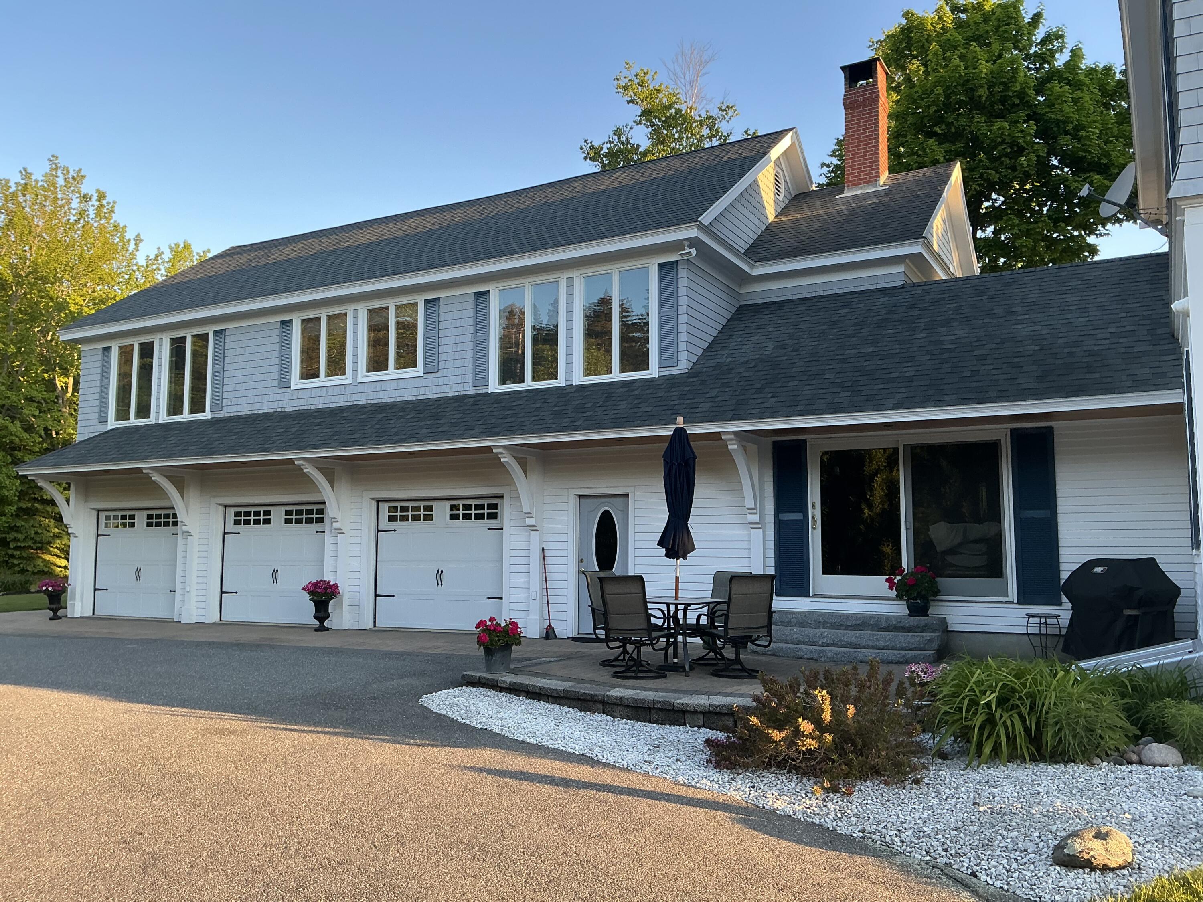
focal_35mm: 28
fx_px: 973
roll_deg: +1.2
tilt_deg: +6.6
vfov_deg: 49.7
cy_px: 451
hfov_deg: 63.4
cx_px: 602
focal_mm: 3
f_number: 1.8
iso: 25
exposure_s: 1/122
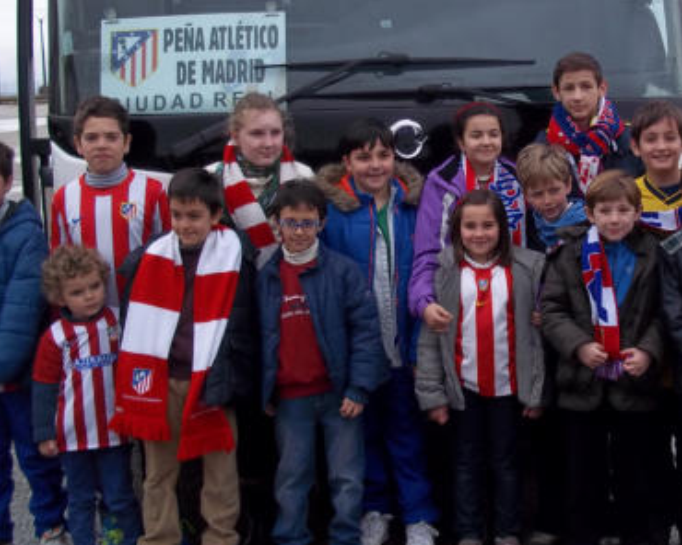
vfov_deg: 23.8
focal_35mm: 64
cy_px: 198
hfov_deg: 29.2
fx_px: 1292
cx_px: 488
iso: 80
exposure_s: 1/320
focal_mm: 6.5
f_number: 3.1
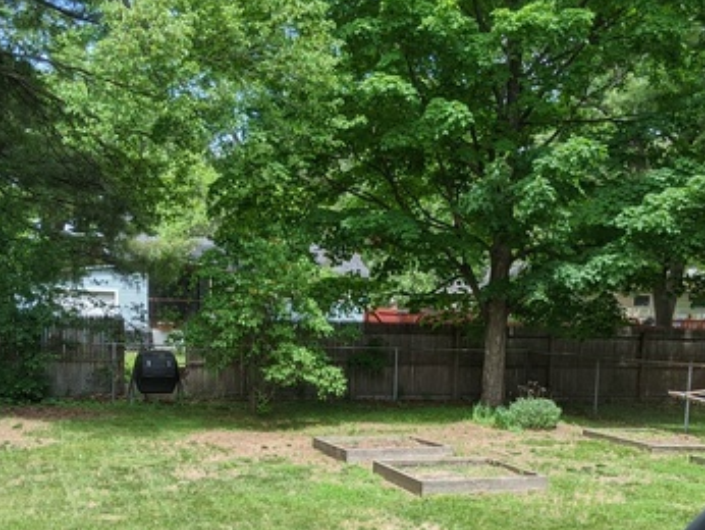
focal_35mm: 52
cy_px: 444
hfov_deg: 36.8
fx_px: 1060
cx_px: 370
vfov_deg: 27.4
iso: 52
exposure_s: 1/690
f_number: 1.8
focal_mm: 4.44
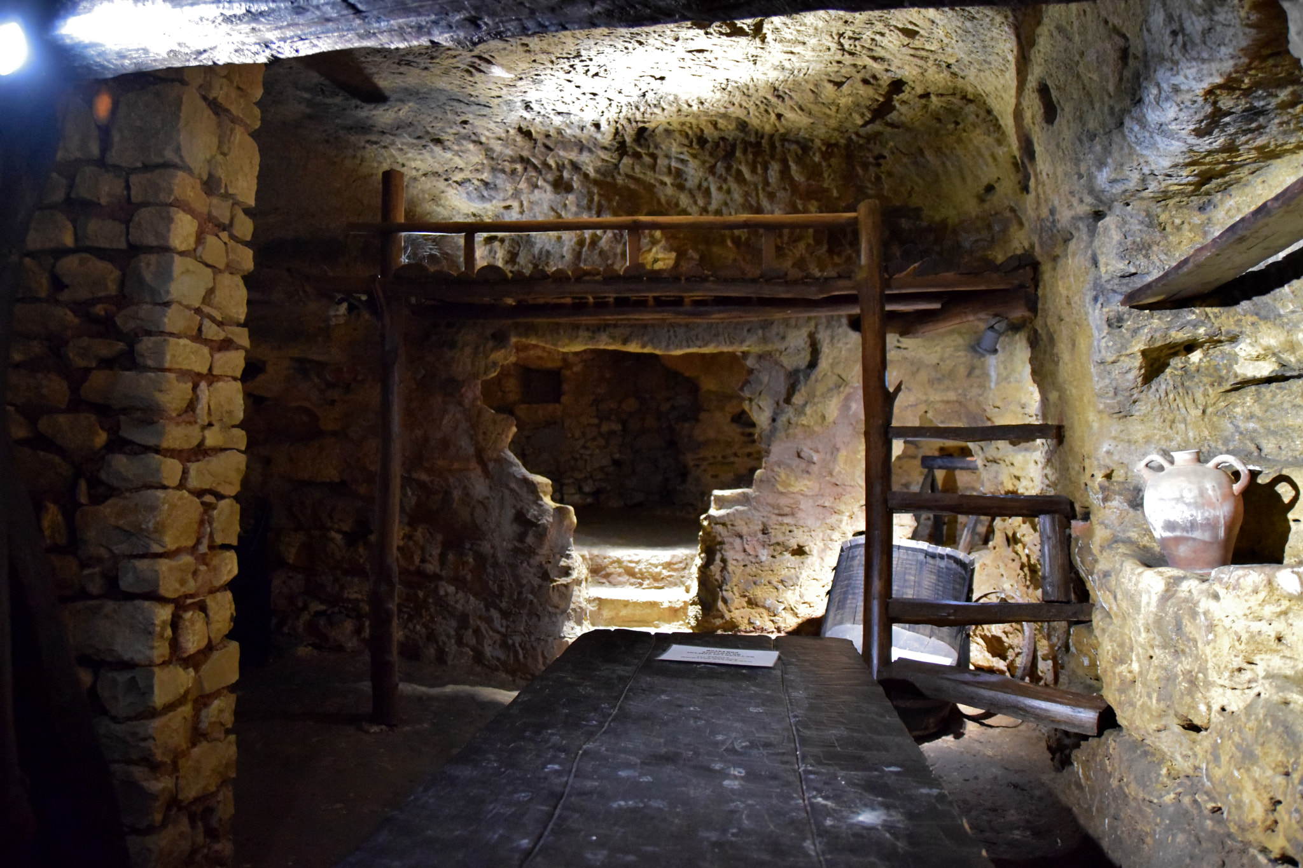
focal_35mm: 26
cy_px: 434
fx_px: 923
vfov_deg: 50.4
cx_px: 652
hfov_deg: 70.4
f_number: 2.8
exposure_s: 1/30
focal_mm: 17
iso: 6400
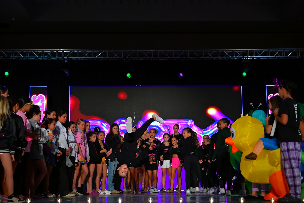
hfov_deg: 31.4
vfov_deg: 21.2
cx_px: 152
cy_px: 102
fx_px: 540
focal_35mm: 64
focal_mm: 64
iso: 3200
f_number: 3.2
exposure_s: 1/1000
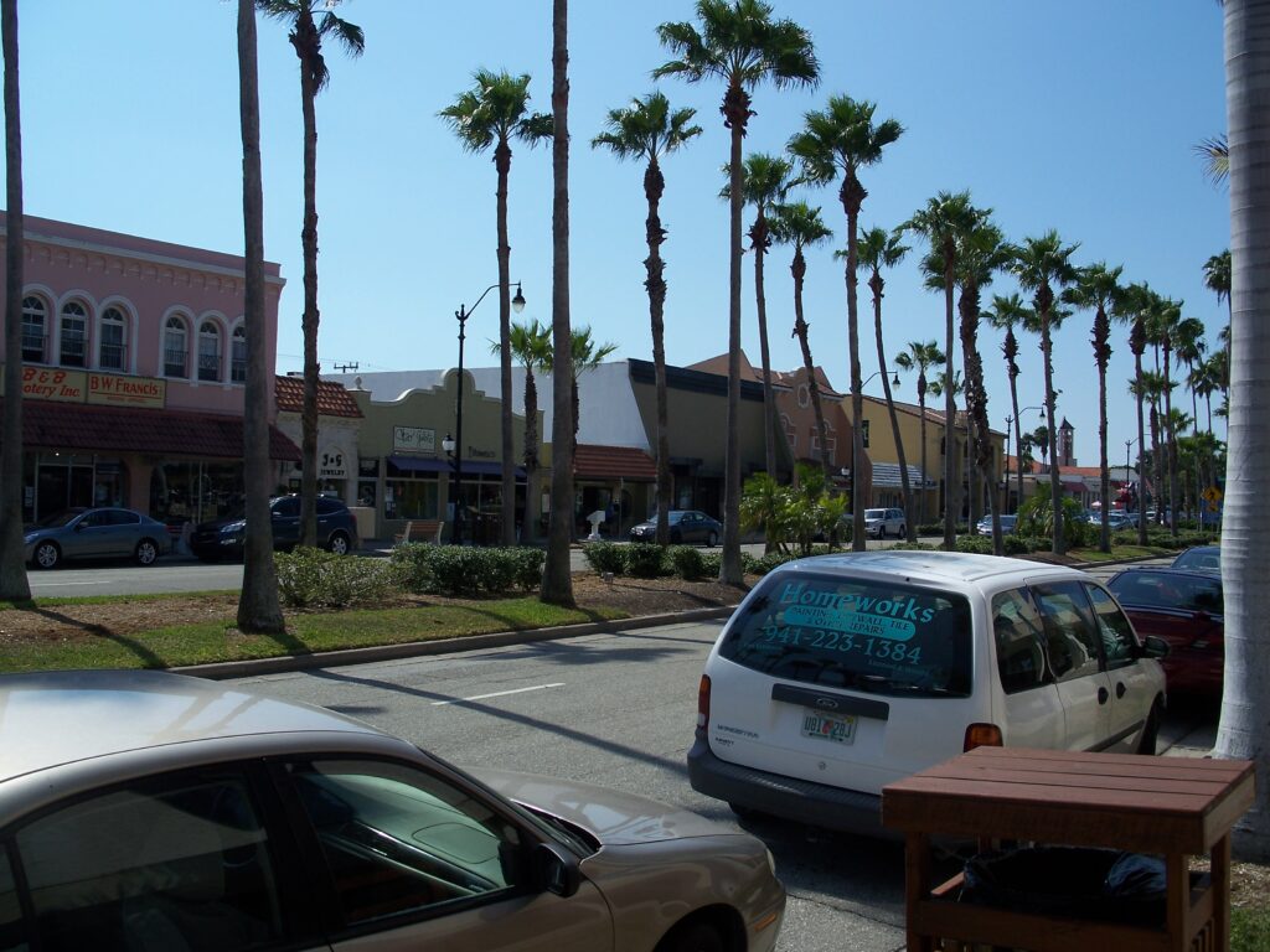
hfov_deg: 50.1
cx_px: 635
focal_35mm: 37
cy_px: 476
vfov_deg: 38.7
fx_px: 1357
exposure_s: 1/1000
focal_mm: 7.8
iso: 64
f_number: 4
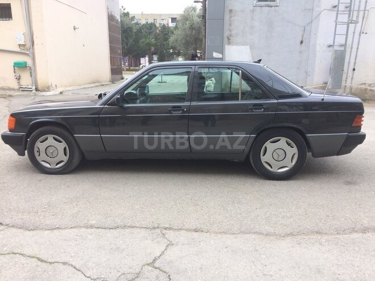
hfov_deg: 61.7
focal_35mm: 29
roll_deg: -1.6
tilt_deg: -13.6
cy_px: 140
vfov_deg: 48.2
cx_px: 188
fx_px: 314
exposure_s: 1/684
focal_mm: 4.15
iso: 32
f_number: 2.2
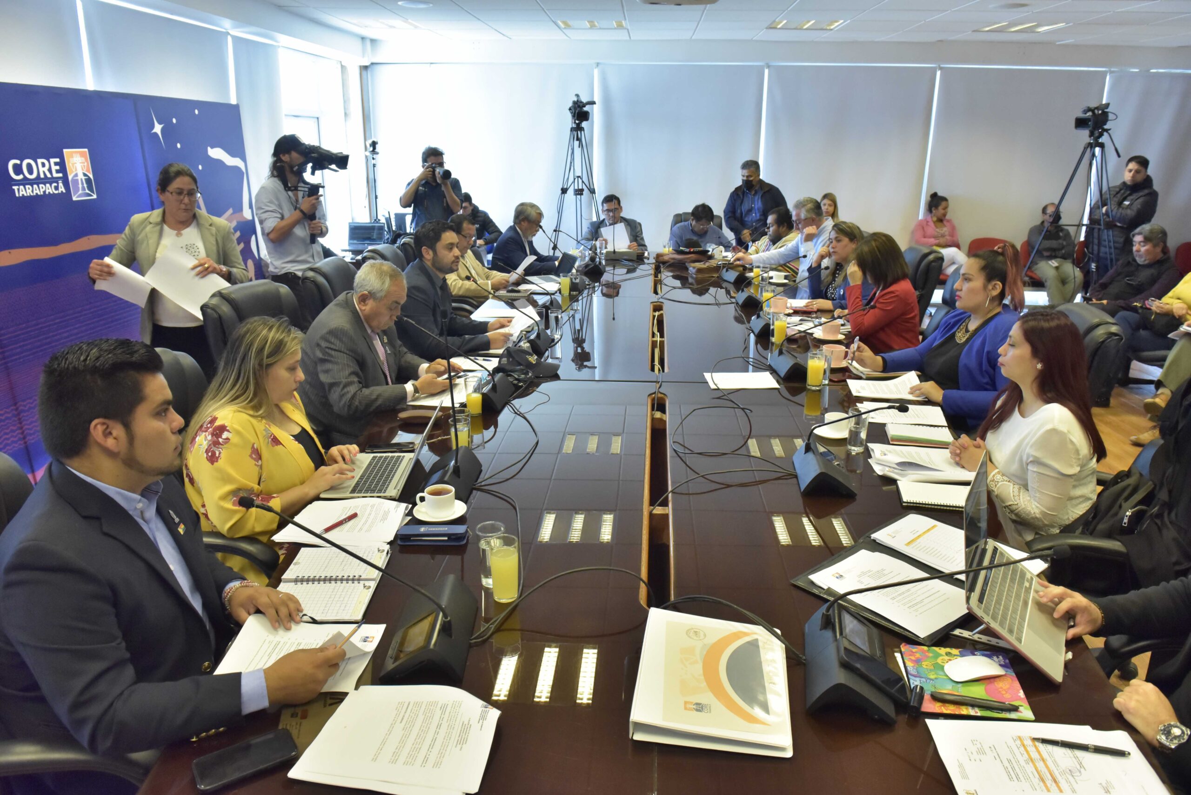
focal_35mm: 24
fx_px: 794
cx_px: 596
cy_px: 398
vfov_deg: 53.2
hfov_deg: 73.7
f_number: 6.3
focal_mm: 24
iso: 5000
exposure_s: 1/160
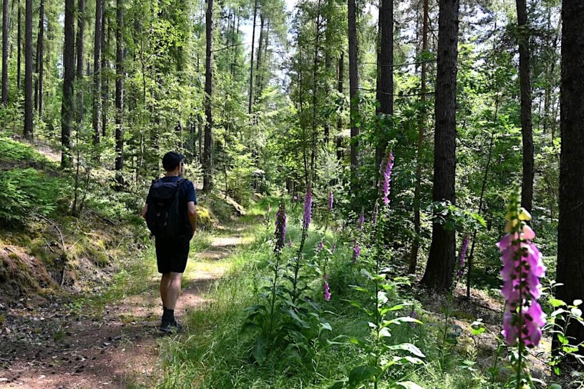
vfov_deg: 53.1
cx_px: 292
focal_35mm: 24
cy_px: 194
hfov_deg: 73.7
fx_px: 389
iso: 180
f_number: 5.6
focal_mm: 24
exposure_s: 1/250
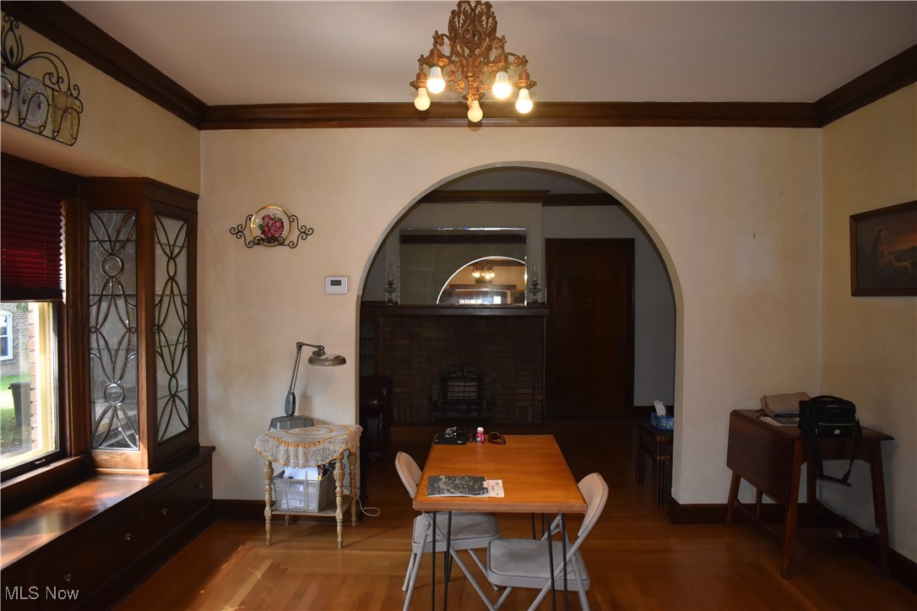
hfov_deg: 67.4
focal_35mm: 27
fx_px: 688
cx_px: 458
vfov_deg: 47.9
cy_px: 306
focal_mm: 18
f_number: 3.5
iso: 800
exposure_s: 1/160
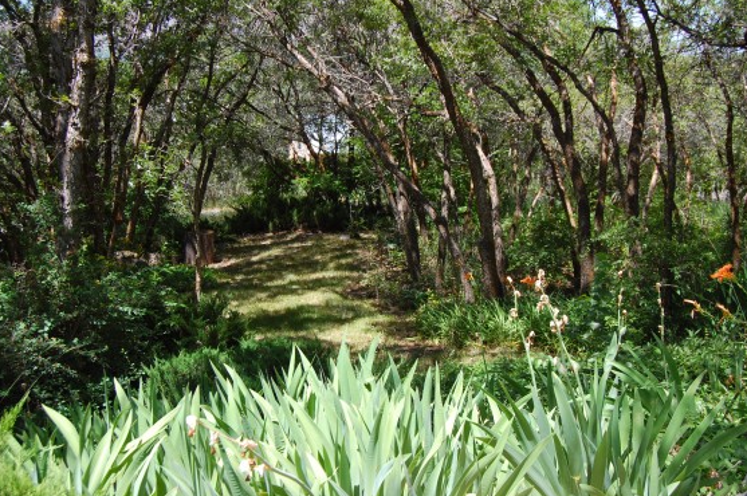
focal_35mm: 42
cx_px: 374
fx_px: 870
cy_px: 260
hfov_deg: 46.4
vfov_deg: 31.8
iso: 200
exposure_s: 1/200
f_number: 7.1
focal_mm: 26
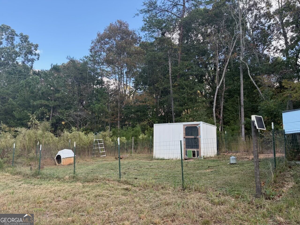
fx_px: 225
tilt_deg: +8.9
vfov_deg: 53.1
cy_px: 112
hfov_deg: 67.3
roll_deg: -0.7
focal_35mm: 26
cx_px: 150
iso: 64
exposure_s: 1/673
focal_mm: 5.96
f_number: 1.6
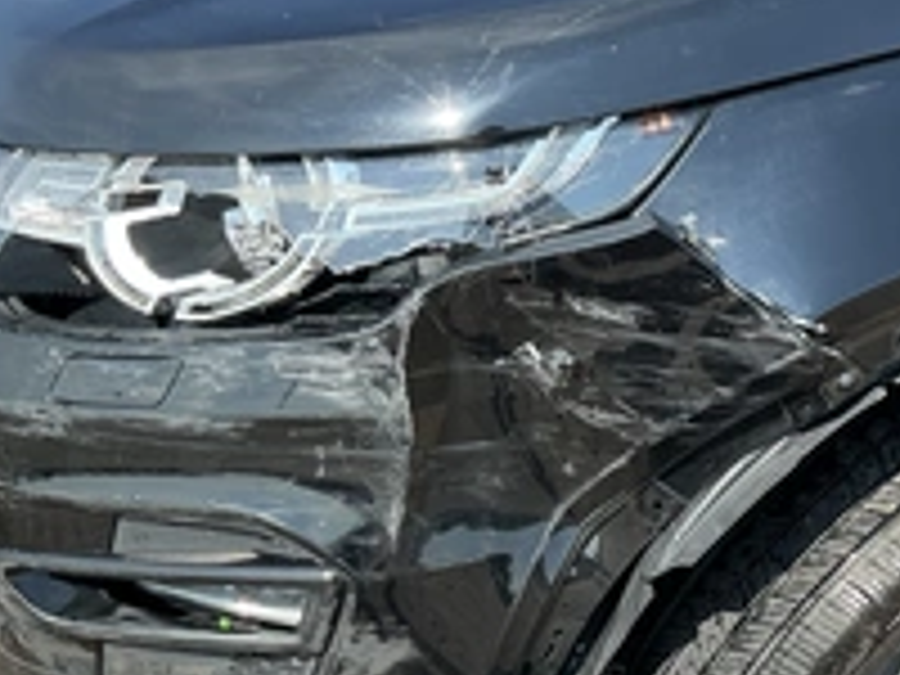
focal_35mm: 56
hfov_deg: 33.0
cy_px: 486
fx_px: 1456
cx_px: 770
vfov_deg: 25.9
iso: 25
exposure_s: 1/562
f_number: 1.8
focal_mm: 3
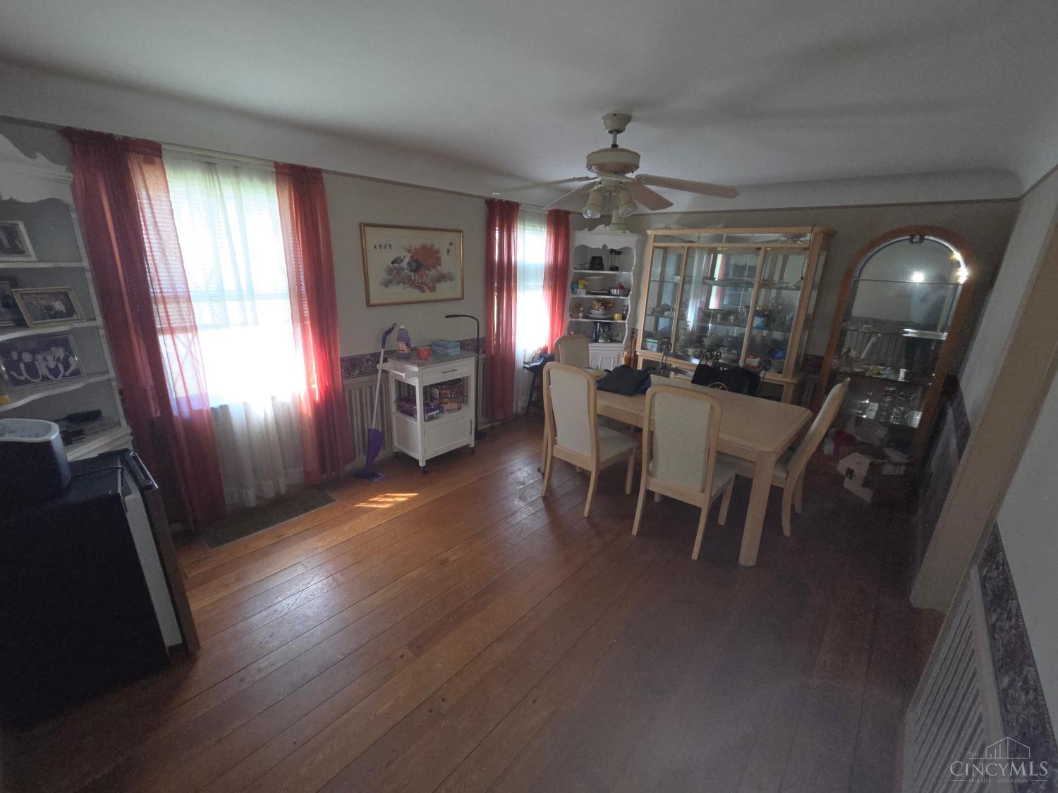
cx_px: 529
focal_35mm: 13
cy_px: 396
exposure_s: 1/60
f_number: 2.2
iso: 320
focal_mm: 2.2
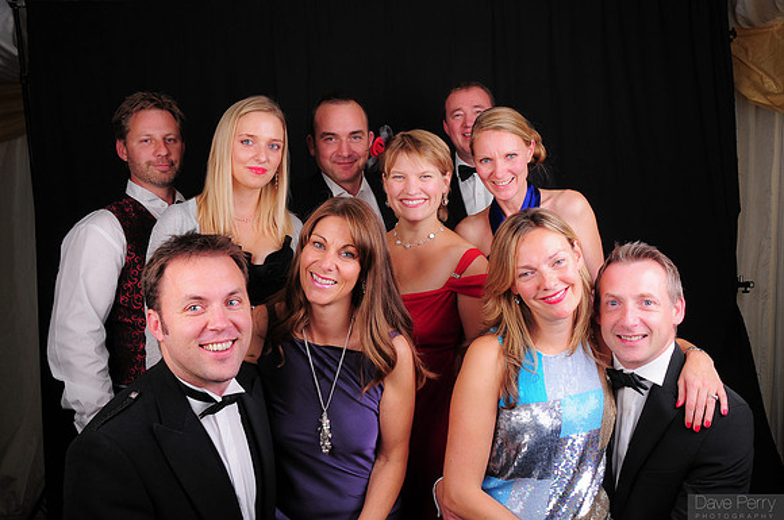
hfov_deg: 57.3
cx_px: 392
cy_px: 260
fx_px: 718
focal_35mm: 33
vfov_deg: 39.9
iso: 200
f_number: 8
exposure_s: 1/125
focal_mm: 22
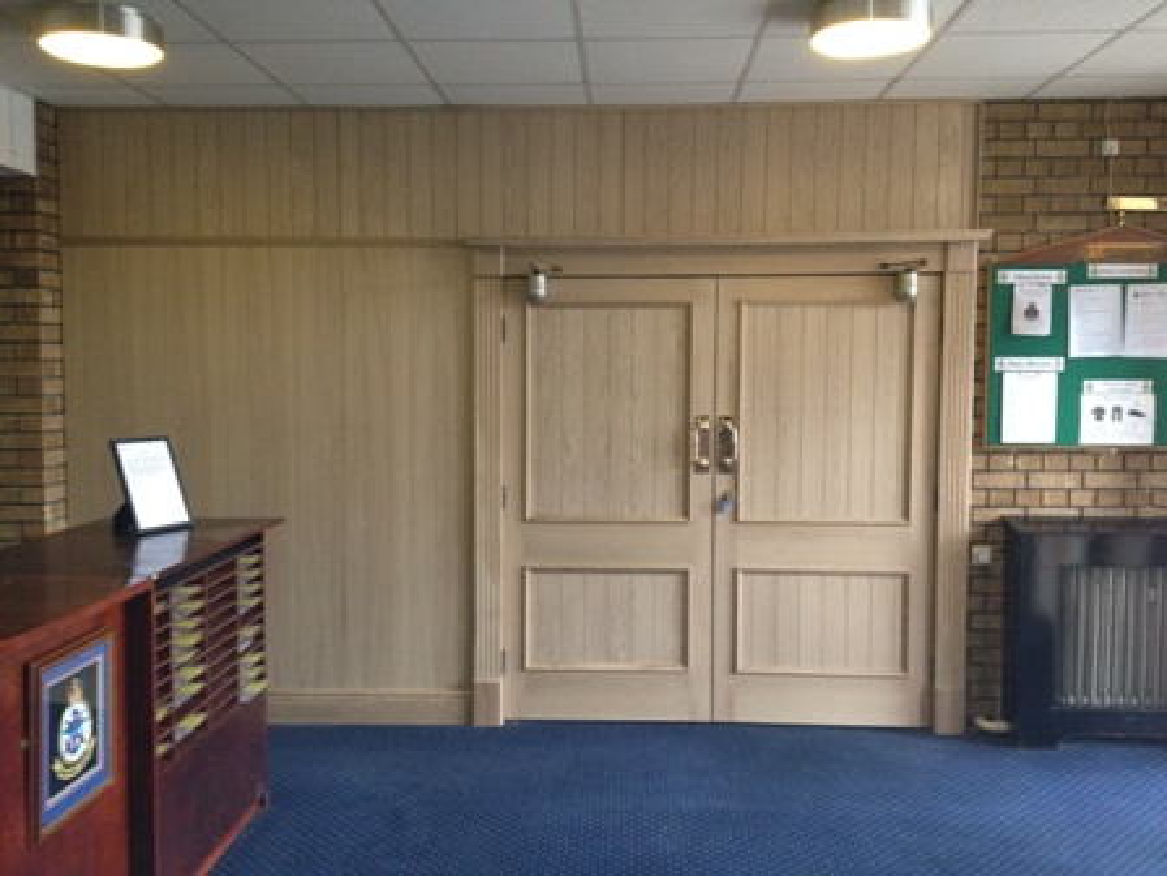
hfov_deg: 52.6
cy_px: 438
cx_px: 584
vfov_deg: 40.7
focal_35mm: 35
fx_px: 1180
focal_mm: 4.28
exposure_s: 1/20
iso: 320
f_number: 2.4
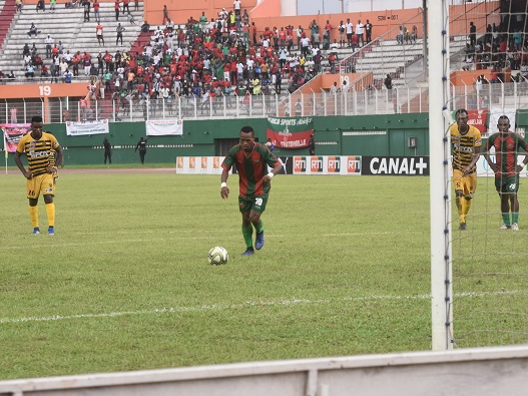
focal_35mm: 151
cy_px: 197
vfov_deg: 9.8
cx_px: 299
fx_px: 2303
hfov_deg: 13.1
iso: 800
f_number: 7.1
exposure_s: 1/200
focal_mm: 92
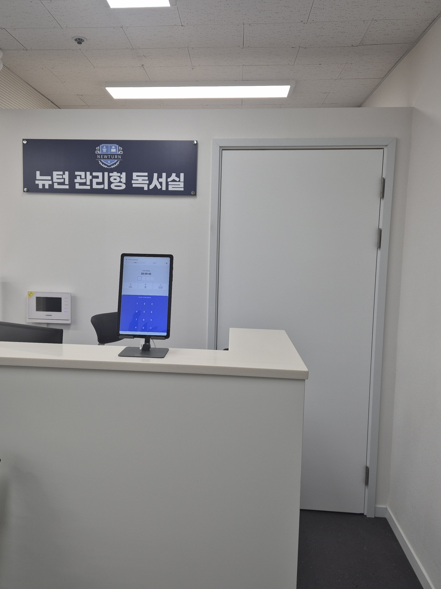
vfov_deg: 58.4
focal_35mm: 31
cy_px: 293
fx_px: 527
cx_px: 185
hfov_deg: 45.3
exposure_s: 1/120
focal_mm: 5.4
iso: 32
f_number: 1.8
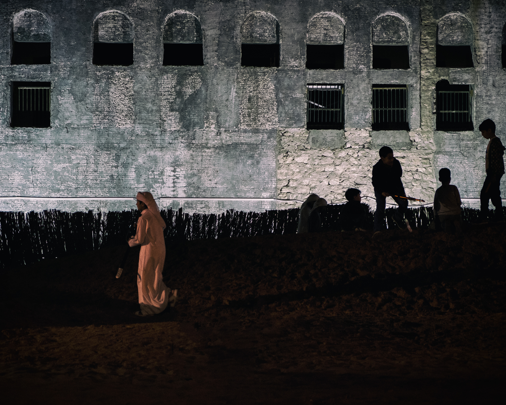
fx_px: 1348
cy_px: 203
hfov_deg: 21.3
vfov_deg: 17.1
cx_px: 243
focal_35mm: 90
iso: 2000
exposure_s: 1/125
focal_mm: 52.7
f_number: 4
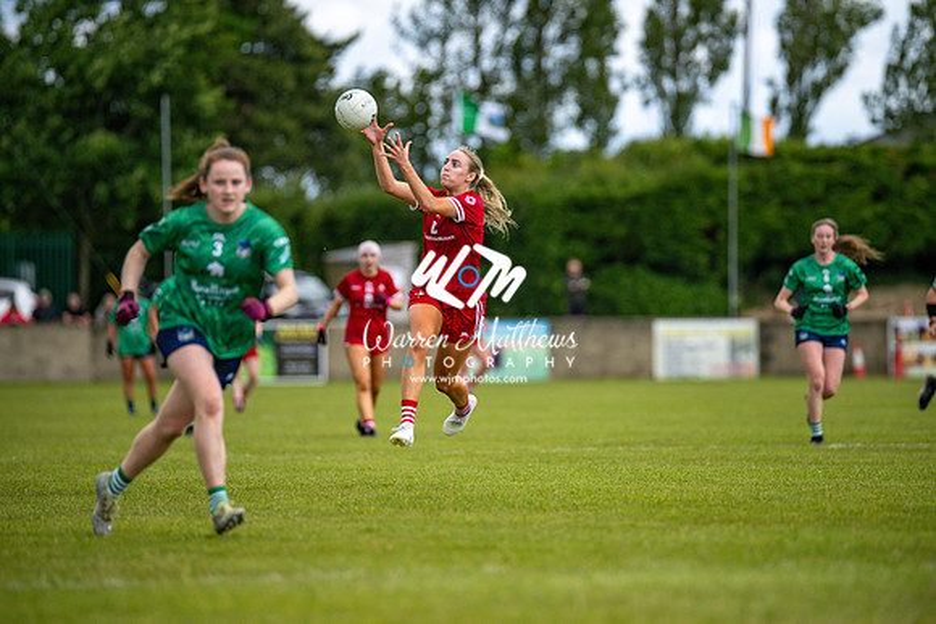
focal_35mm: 300
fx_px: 7801
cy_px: 312
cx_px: 468
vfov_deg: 4.6
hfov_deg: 6.9
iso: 500
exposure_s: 1/6400
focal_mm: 300
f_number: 2.8
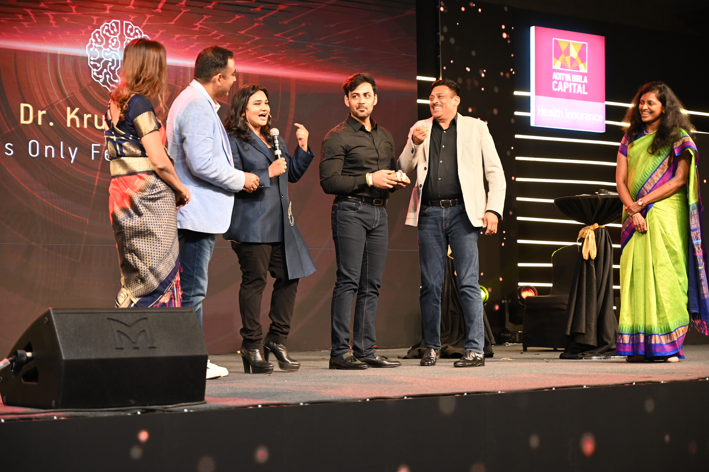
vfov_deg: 19.4
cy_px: 236
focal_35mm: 70
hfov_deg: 28.9
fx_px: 1378
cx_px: 354
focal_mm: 70
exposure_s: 1/200
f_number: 4
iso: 2000
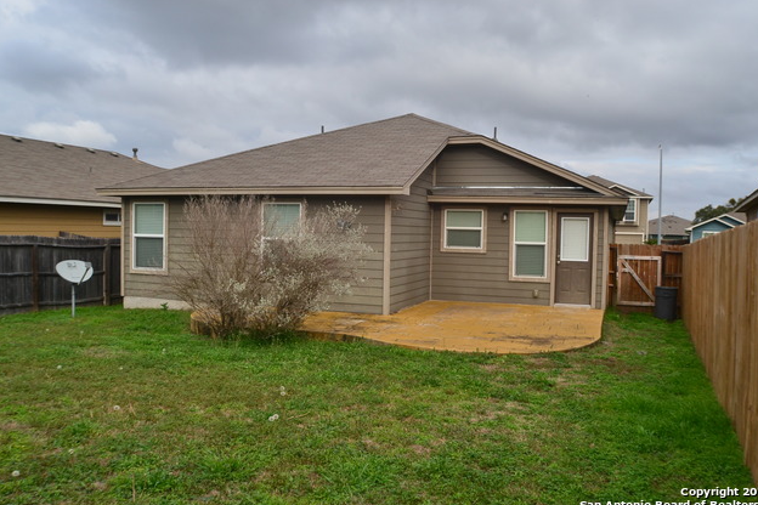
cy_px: 253
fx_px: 842
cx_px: 385
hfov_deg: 48.5
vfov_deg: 33.4
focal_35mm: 40
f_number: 10
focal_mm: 26
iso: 400
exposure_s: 1/320
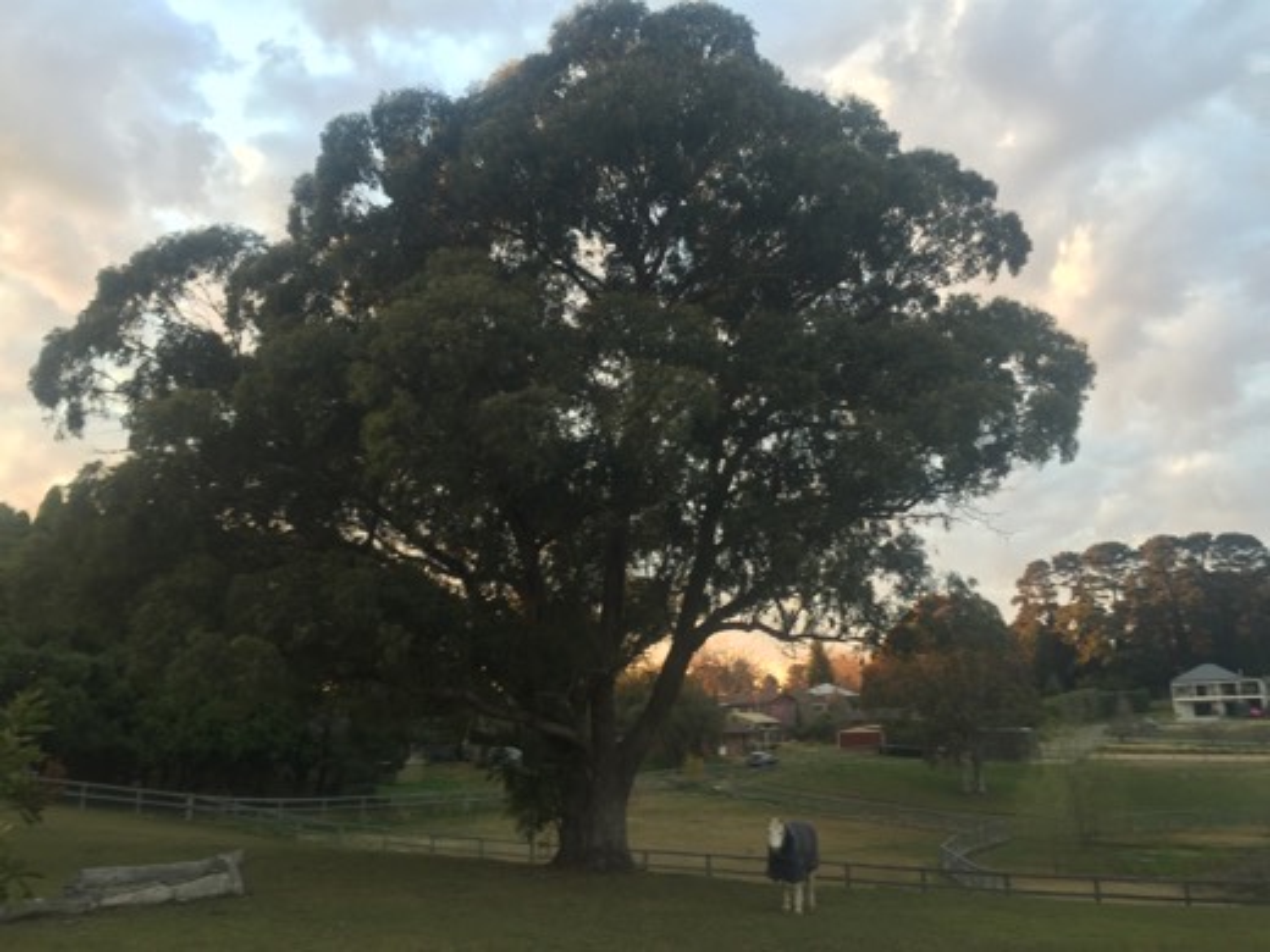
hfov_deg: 61.7
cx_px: 635
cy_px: 476
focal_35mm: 29
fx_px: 1064
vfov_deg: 48.2
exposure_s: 1/30
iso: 32
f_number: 2.2
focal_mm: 4.15
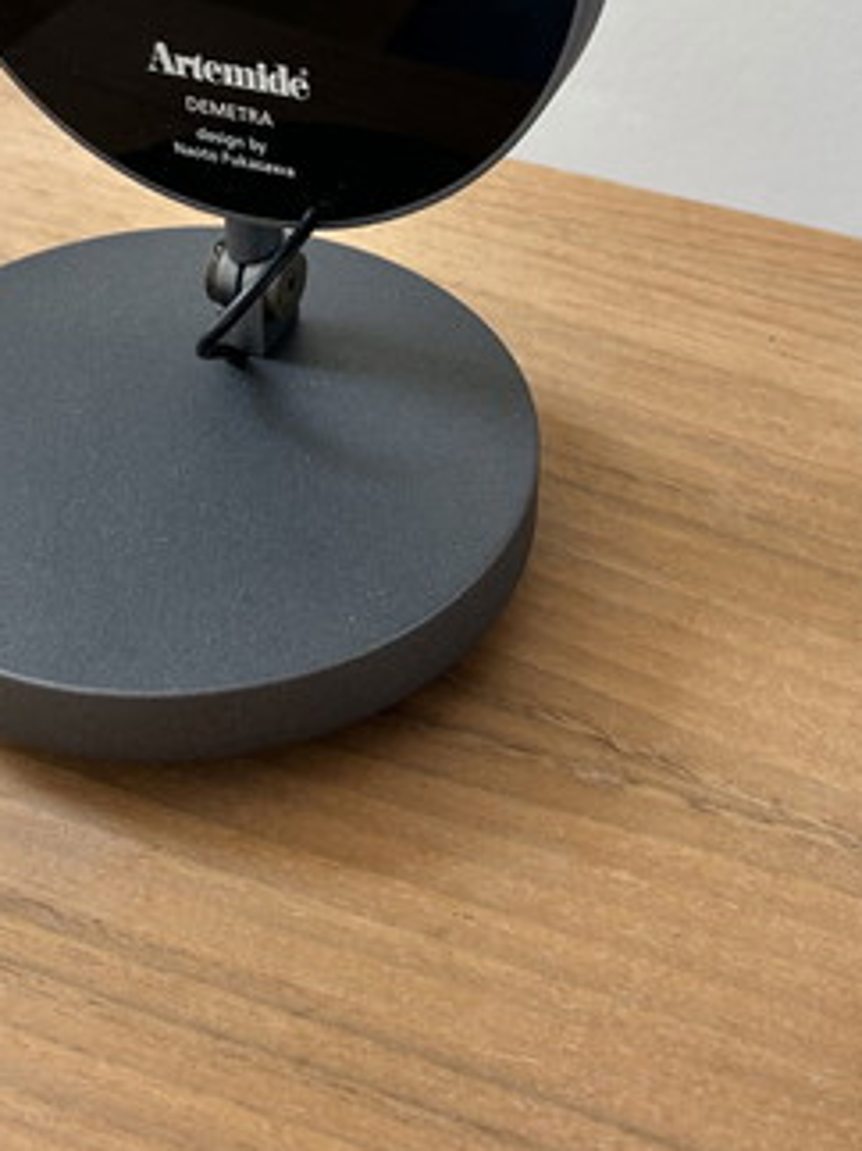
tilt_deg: -29.9
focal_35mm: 55
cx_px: 310
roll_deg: +1.4
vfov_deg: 33.4
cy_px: 151
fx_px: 1827
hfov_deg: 26.4
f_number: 1.5
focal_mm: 5.7
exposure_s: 1/121
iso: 64
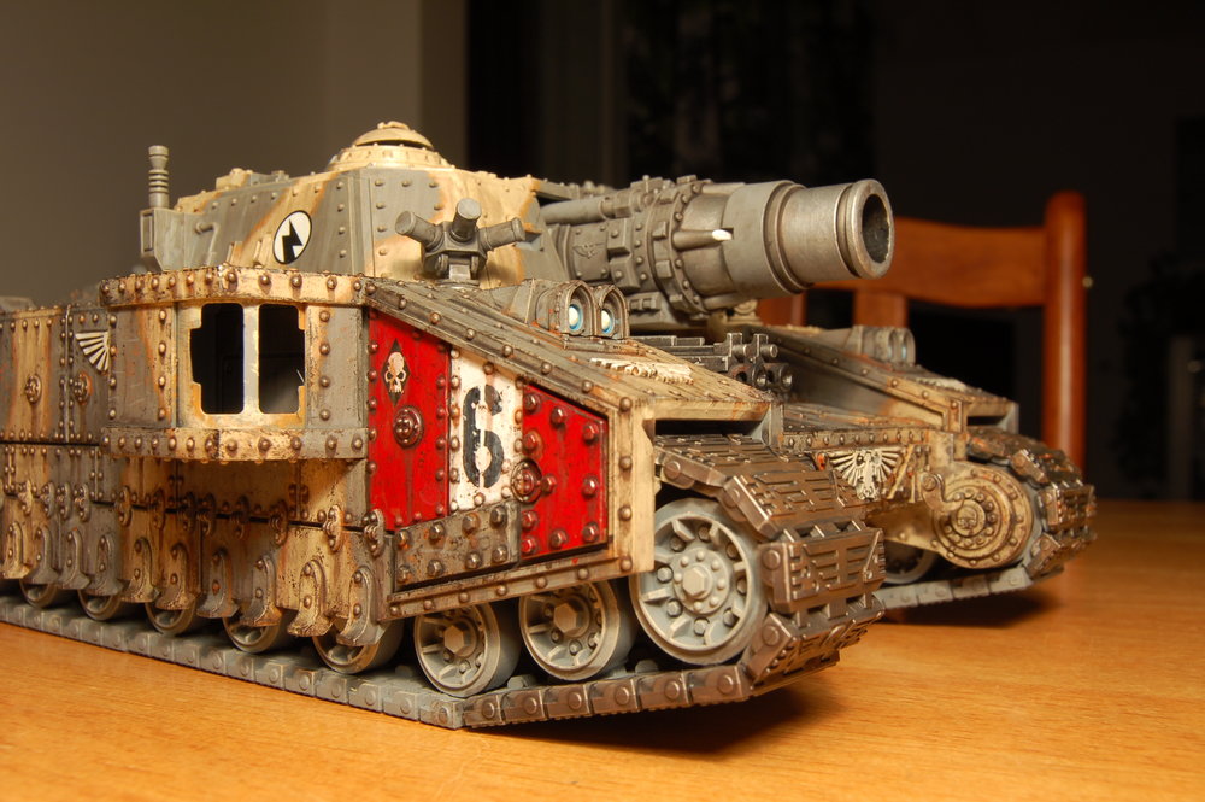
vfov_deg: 36.8
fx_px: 1204
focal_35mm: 36
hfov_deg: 53.2
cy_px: 401
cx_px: 602
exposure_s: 1
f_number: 13
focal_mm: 24
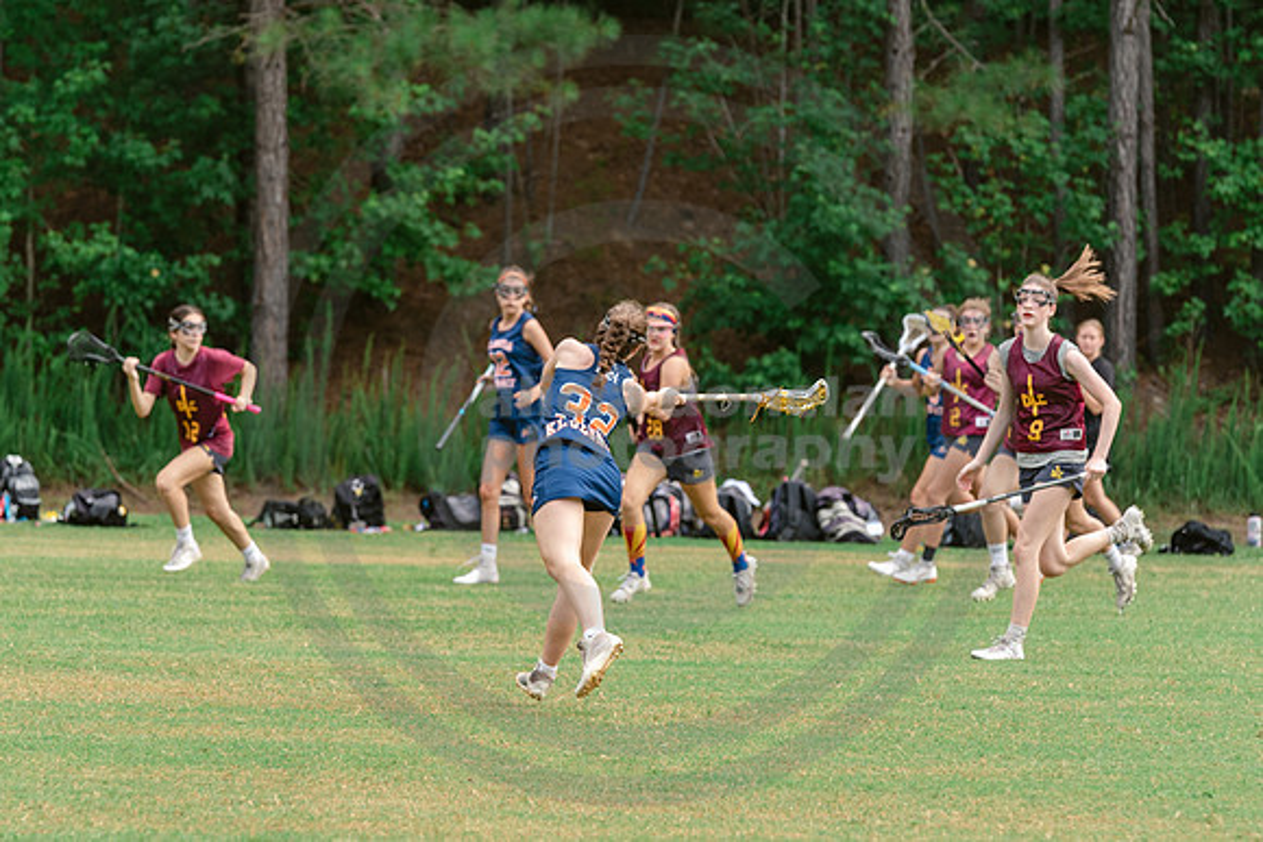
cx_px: 596
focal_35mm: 274
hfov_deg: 7.5
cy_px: 492
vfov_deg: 5.0
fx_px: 9616
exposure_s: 1/1000
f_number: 4
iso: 250
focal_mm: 170
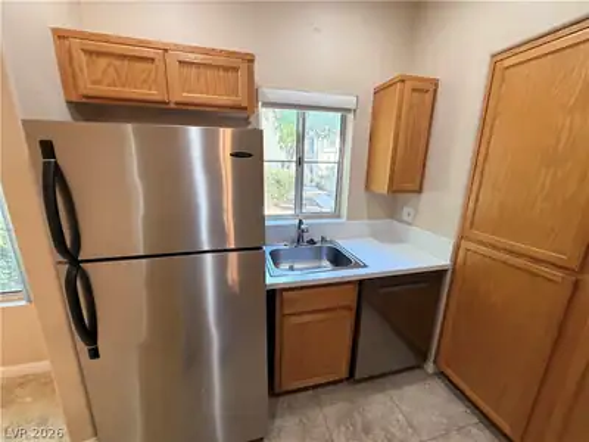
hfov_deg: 102.1
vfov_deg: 85.7
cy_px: 221
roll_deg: -1.0
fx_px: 238
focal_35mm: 14
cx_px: 294
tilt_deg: -13.0
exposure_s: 1/120
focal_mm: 2.22
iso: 320
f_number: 2.2
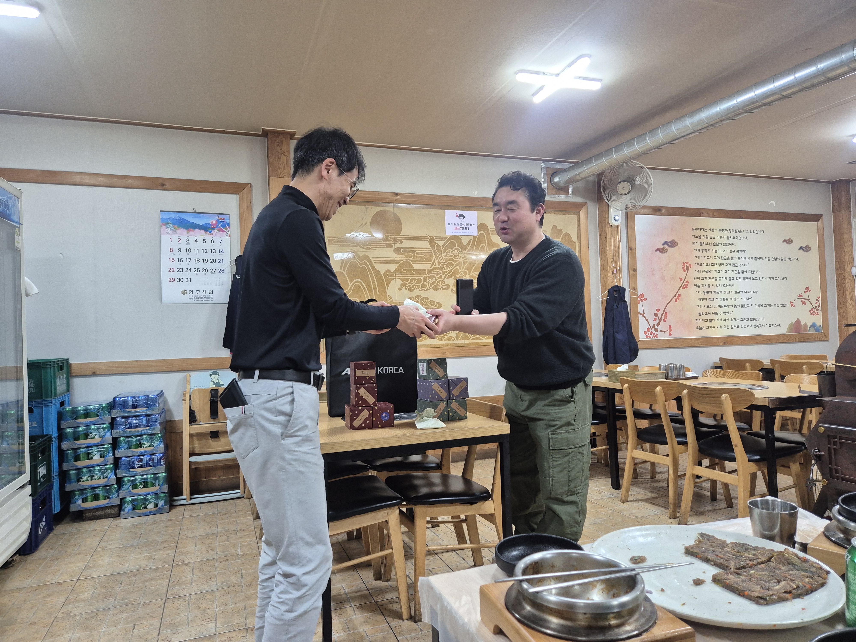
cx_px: 428
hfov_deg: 73.9
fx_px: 569
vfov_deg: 58.9
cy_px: 321
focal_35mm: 23
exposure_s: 1/120
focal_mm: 5.4
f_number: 1.8
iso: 250
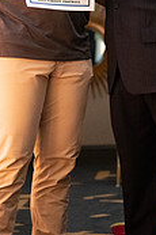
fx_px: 1185
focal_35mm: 182
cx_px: 95
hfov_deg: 7.5
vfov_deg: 11.2
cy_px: -15
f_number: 2.8
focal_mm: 70
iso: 12800
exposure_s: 1/320
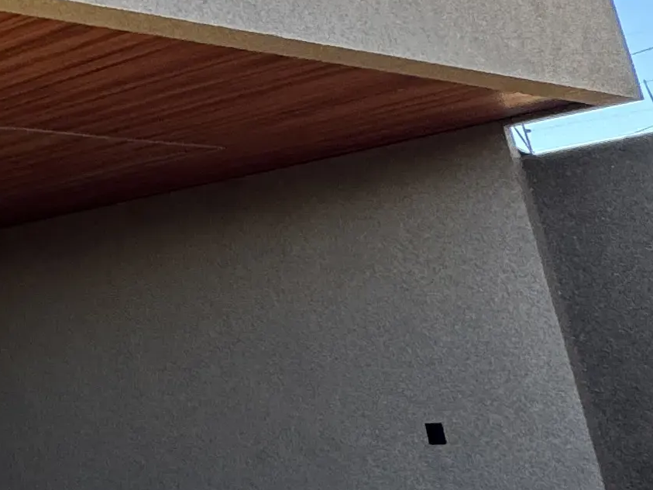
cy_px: 184
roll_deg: +4.3
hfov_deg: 18.9
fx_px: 1264
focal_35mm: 67
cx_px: -631
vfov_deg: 21.9
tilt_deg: +12.4
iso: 40
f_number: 2.2
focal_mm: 2.22
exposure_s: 1/175
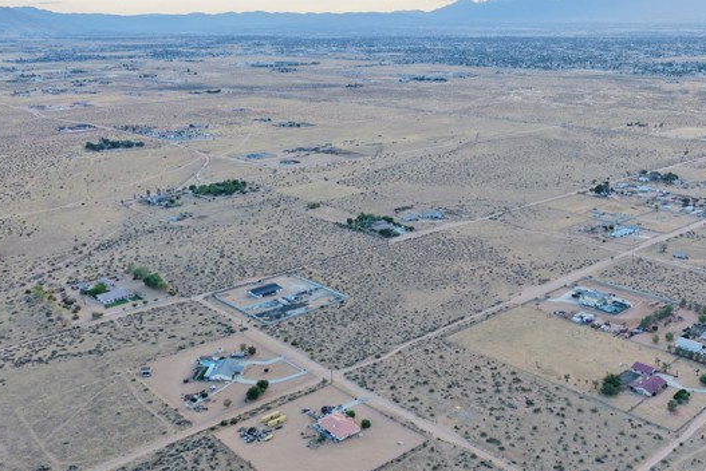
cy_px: 263
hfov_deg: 55.8
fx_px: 667
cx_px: 351
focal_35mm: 34
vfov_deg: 38.9
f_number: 2.8
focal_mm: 14.45
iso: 320
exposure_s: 1/320
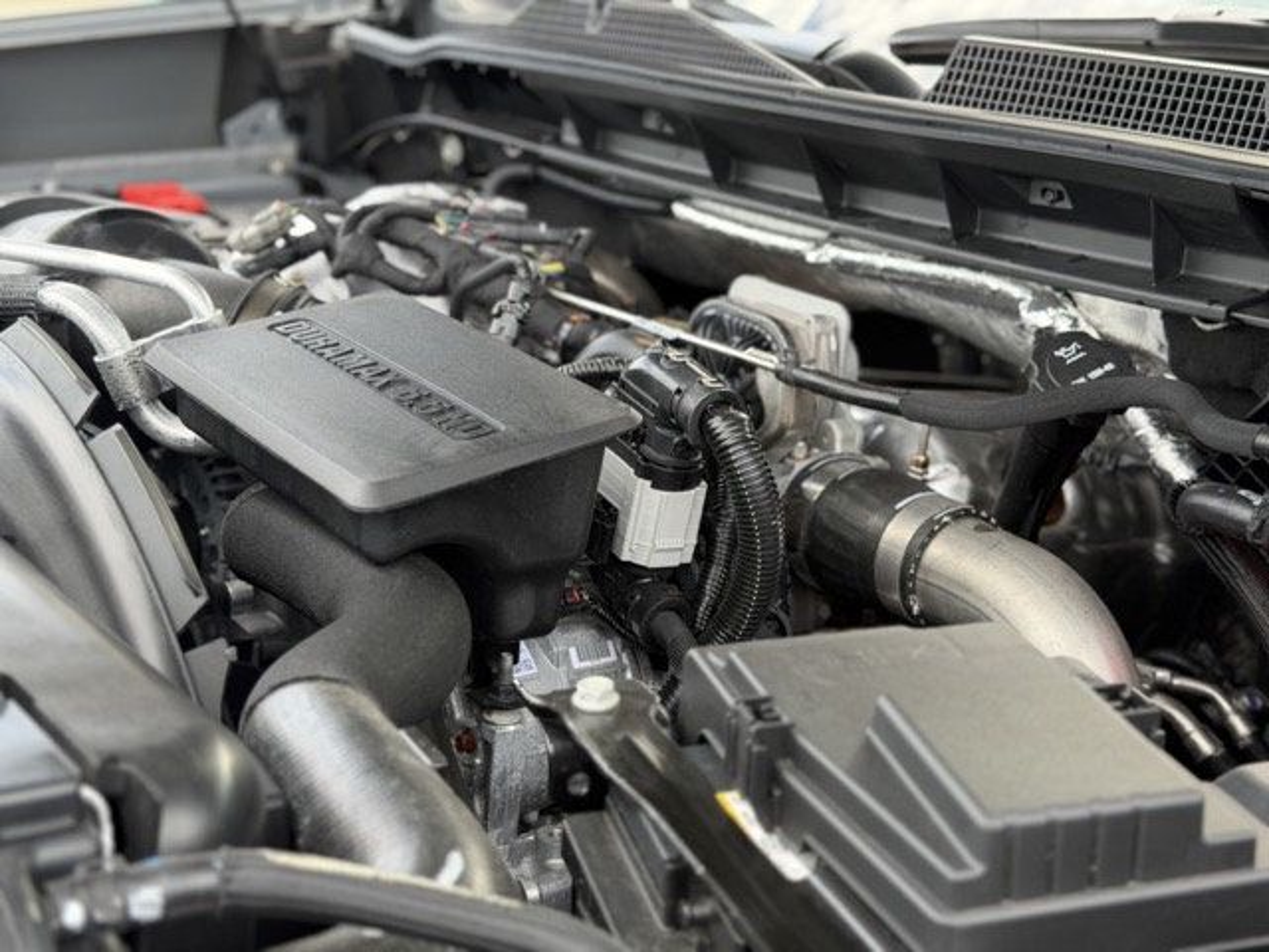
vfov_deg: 30.3
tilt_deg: -17.8
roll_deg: -2.8
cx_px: 634
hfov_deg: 39.7
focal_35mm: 48
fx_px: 1760
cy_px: 476
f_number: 1.78
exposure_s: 1/278
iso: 80
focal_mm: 6.76
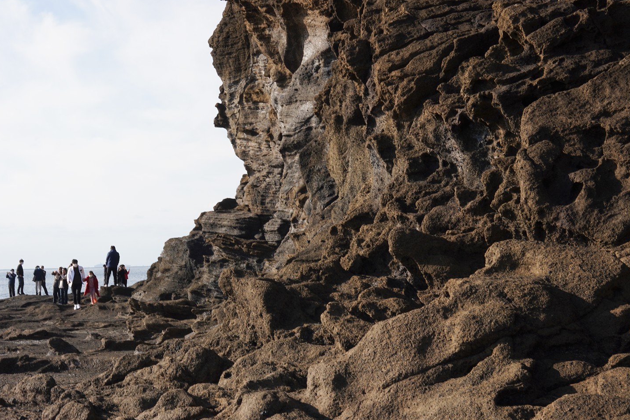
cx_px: 197
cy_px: 228
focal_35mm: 49
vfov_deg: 27.5
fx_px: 858
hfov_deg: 39.7
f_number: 16
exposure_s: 1/100
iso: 200
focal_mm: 35
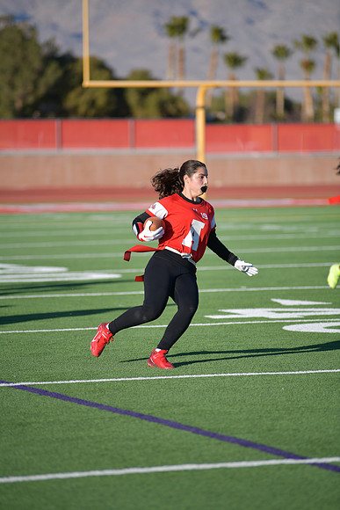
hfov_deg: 6.9
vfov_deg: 10.3
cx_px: 170
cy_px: 255
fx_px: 2831
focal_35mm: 200
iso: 72
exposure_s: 1/1600
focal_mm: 200
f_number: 2.8
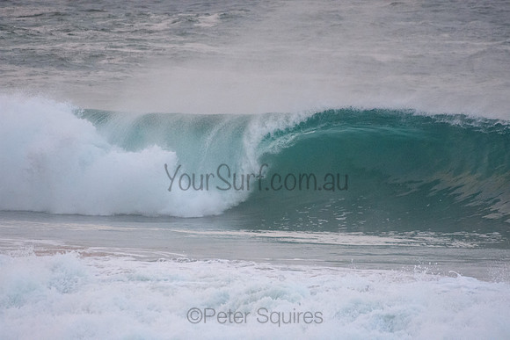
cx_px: 255
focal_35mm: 750
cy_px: 170
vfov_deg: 1.8
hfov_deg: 2.7
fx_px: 10627
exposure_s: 1/1250
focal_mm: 500
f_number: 5.6
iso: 1800
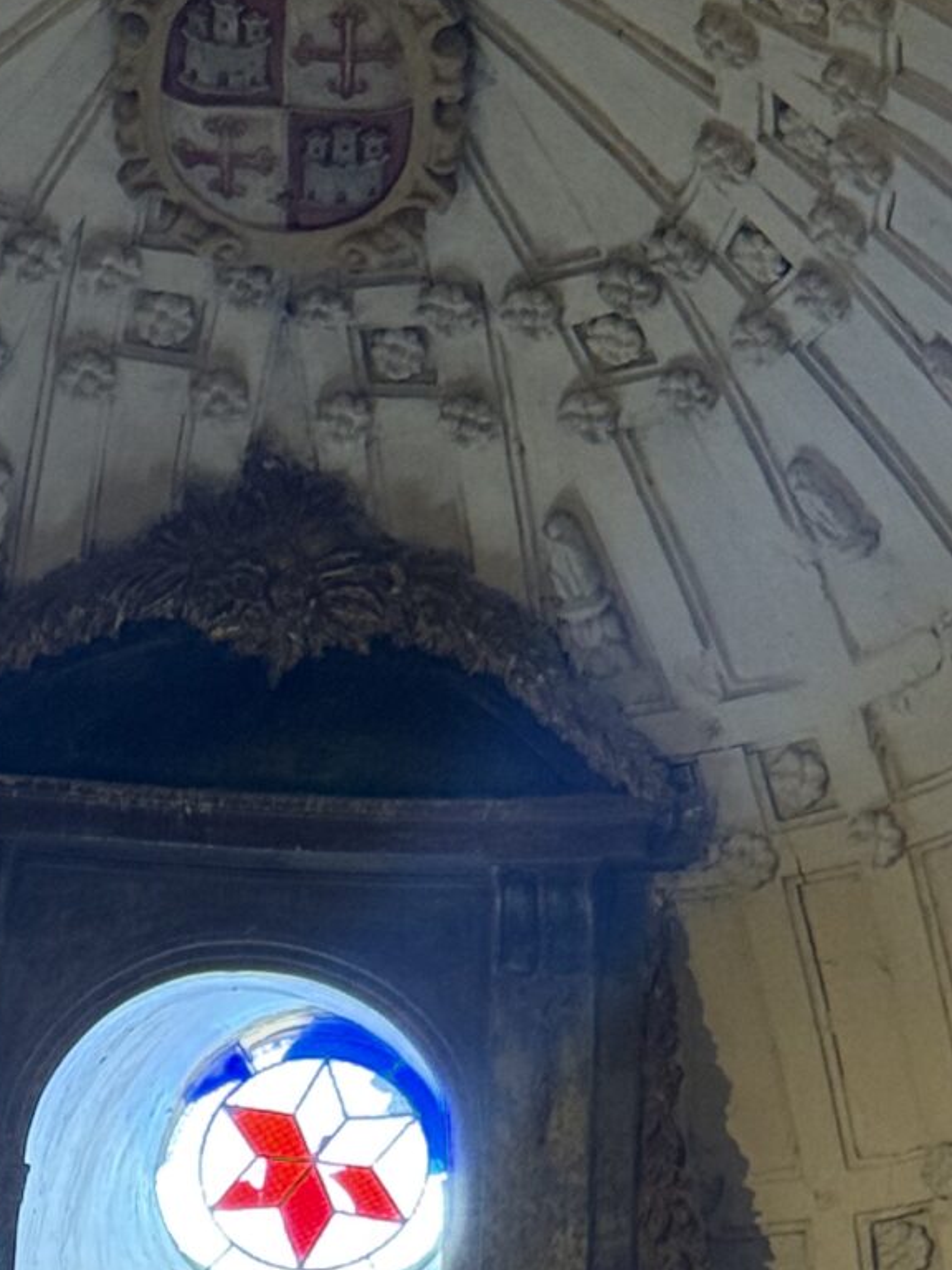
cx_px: 107
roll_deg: -4.5
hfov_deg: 9.2
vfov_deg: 12.2
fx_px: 5867
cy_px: 1220
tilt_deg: +24.0
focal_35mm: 160
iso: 160
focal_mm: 6.76
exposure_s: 1/100
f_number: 1.78
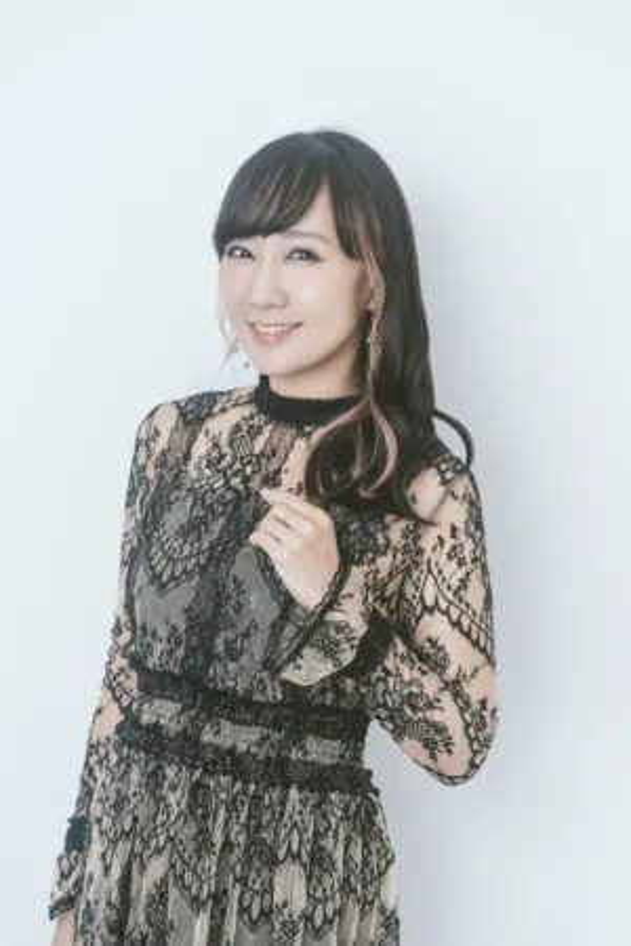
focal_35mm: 110
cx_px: 316
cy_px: 473
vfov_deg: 18.6
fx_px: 2892
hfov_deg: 12.5
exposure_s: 1/125
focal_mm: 110
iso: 200
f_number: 5.6
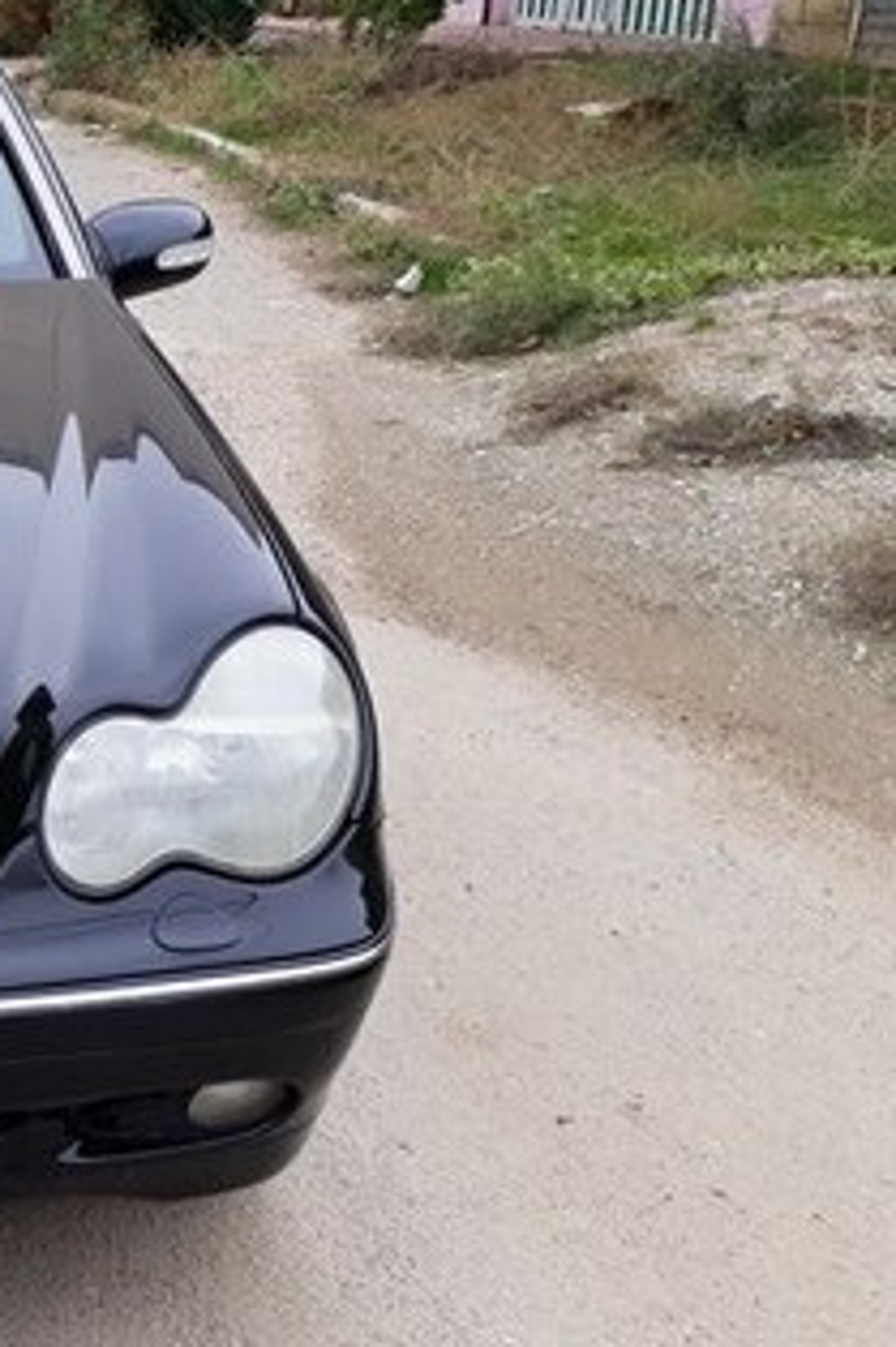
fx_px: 2205
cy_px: 624
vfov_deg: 33.9
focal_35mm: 59
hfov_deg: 19.6
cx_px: -497
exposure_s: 1/221
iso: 40
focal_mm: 3.6
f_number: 1.9
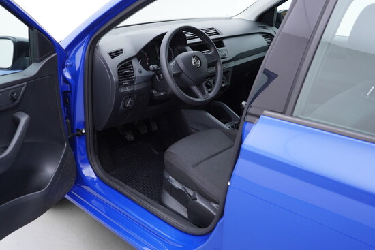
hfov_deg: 53.1
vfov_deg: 36.9
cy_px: 125
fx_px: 375
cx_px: 188
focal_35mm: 36
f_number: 2.8
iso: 125
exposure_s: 1/40
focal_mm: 24
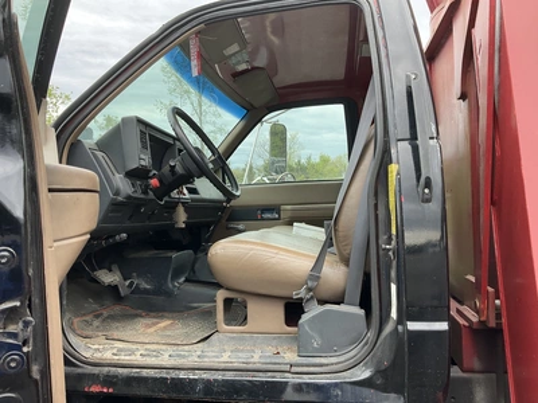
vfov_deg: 48.2
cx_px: 269
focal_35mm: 29
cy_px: 202
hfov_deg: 61.7
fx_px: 451
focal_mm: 3
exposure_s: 1/189
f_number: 1.8
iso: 20
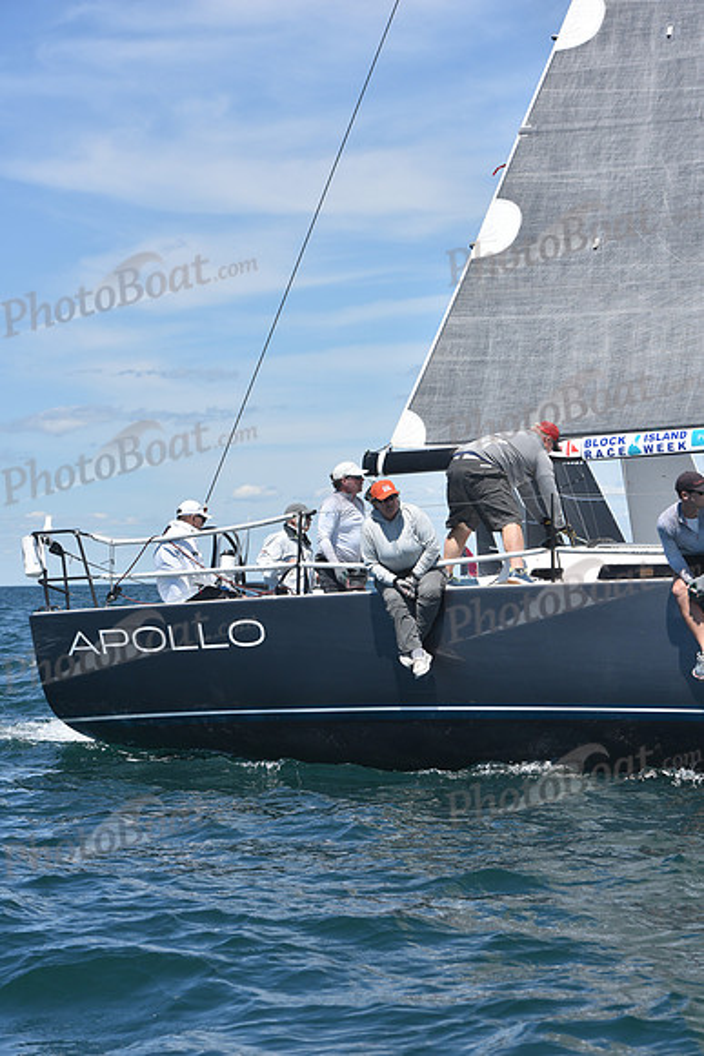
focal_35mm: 98
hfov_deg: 14.0
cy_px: 528
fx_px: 2873
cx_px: 352
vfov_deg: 20.8
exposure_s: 1/800
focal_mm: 98
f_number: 9
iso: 250
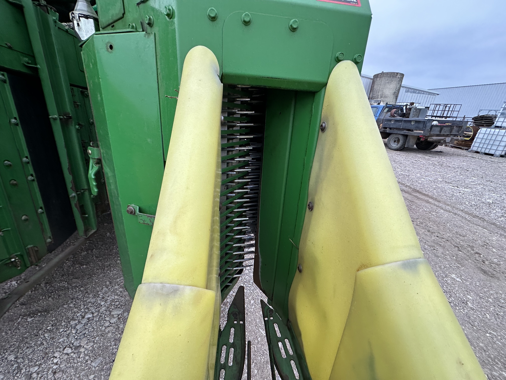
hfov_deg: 102.1
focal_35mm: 14
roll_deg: -0.1
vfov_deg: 85.7
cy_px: 190
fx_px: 205
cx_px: 253
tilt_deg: -26.6
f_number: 2.2
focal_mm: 2.22
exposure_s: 1/153
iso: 40
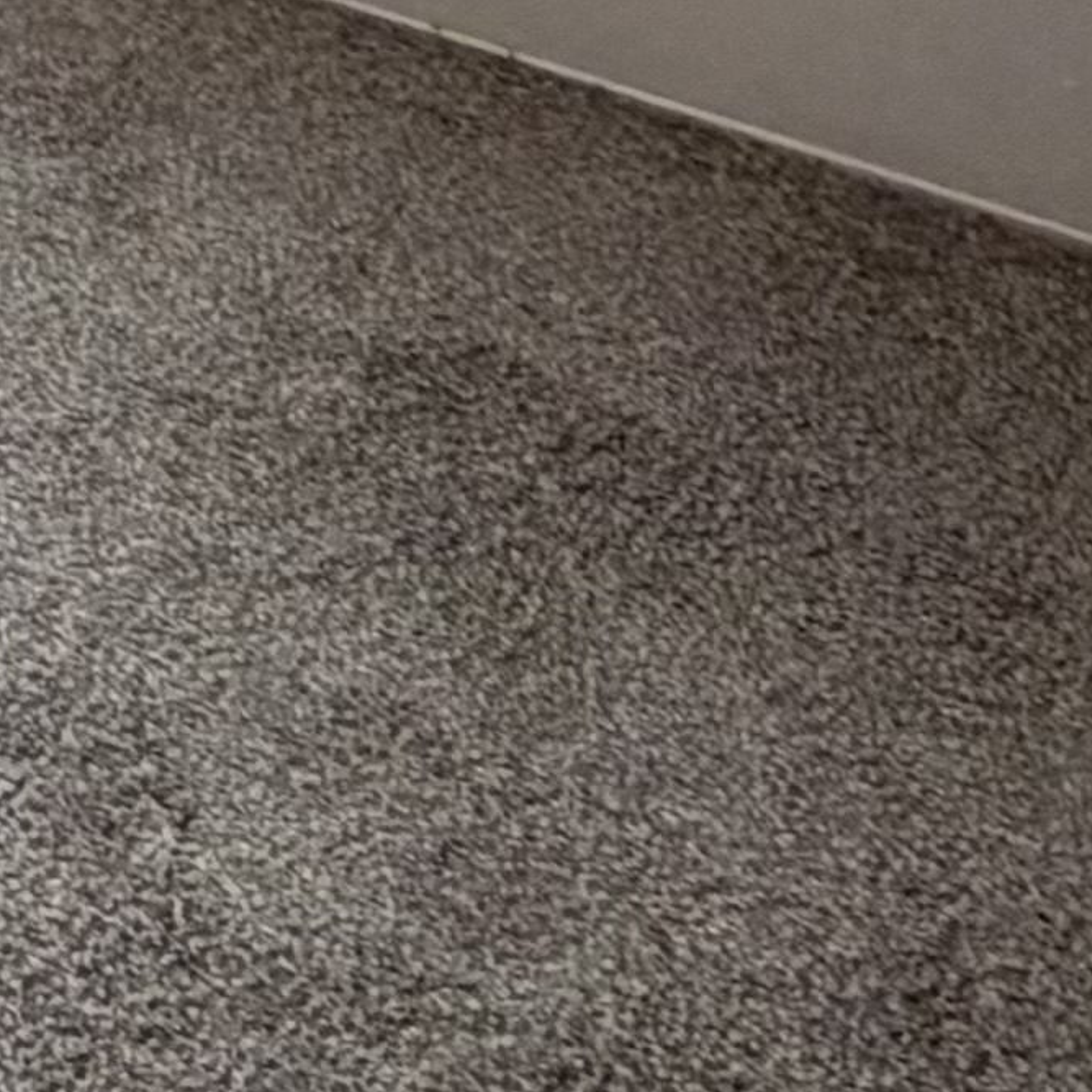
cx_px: -792
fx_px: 3783
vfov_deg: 14.7
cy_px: -789
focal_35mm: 106
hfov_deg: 14.6
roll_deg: +1.9
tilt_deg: -17.1
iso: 200
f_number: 2.2
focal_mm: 2.22
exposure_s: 1/60
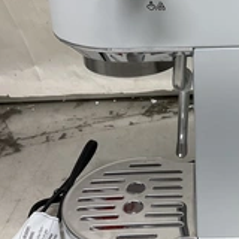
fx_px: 500
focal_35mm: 64
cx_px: 214
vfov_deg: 26.9
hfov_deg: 26.0
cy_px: 106
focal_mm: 3
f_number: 1.8
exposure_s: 1/120
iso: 32
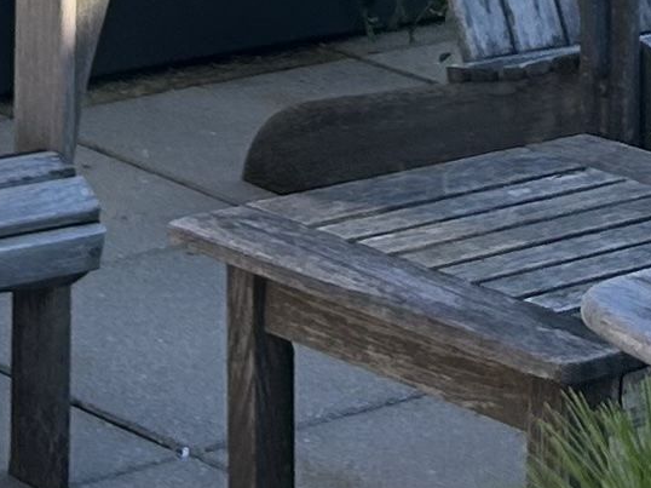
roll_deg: -2.2
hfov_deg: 10.1
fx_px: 3666
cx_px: 523
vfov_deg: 7.1
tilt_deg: -2.3
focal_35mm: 195
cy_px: -711
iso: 50
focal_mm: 5.7
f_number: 1.5
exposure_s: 1/1901
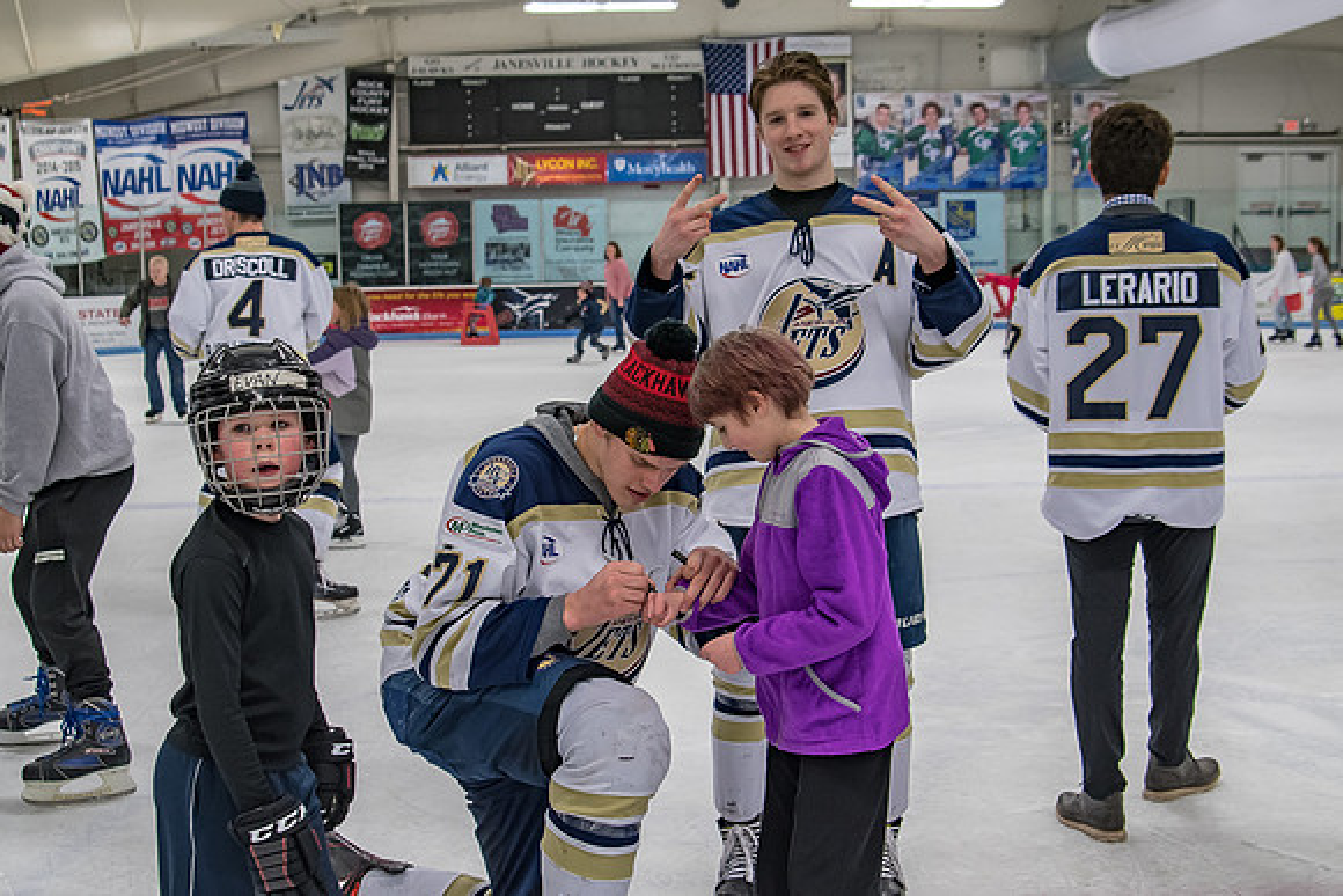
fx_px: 1810
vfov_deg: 27.8
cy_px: 439
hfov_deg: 40.7
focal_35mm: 49
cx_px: 633
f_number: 4
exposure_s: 1/250
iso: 900
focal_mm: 28
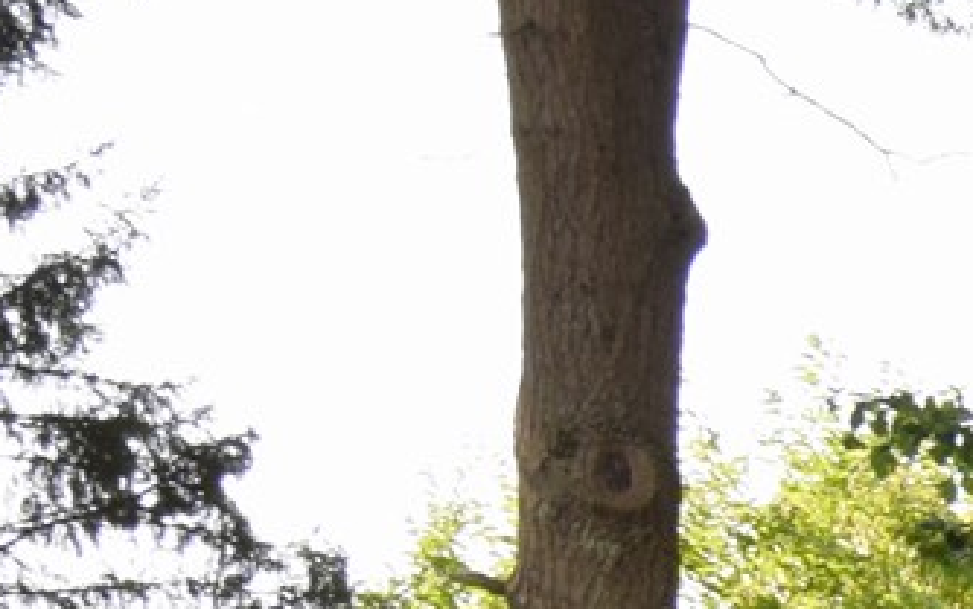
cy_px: 1512
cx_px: 2660
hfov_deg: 9.0
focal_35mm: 199
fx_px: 5279
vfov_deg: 6.3
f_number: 9
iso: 320
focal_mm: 20
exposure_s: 1/200
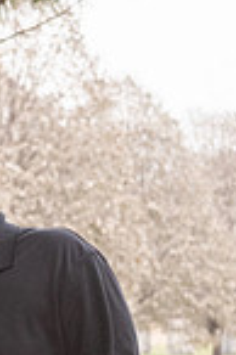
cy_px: 397
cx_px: -148
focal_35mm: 292
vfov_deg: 7.0
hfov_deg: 4.7
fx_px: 2878
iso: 1000
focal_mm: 56
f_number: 5
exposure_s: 1/200
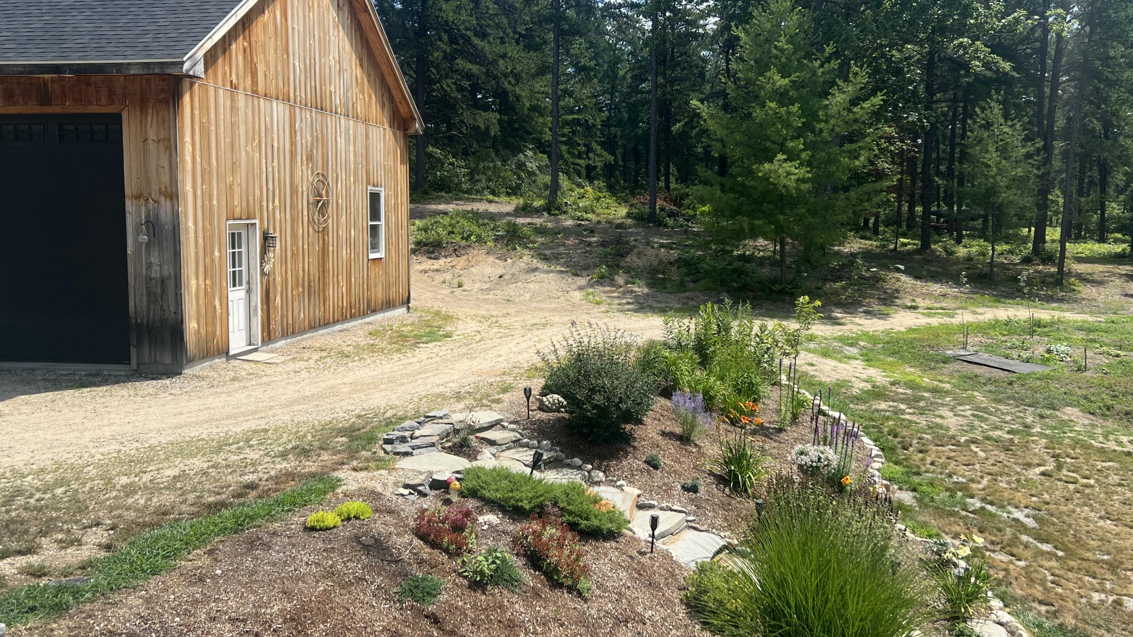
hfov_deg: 59.4
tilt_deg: -3.8
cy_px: 293
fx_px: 991
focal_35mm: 33
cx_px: 612
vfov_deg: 35.6
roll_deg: -0.2
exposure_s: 1/2695
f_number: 1.5
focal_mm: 5.7
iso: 50
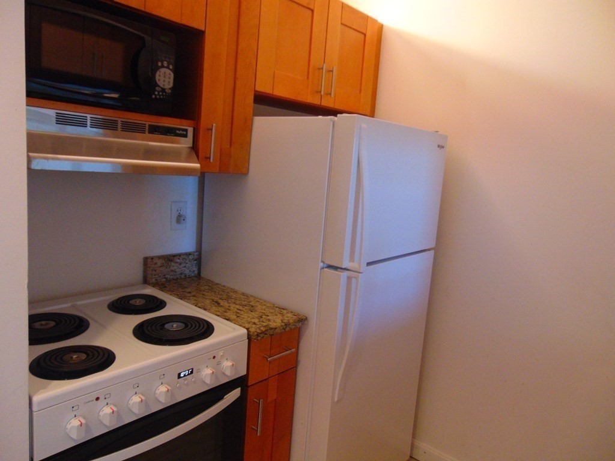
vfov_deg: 54.9
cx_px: 308
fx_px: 444
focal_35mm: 25
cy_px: 230
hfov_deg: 69.4
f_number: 3
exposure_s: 1/30
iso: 250
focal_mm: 4.5
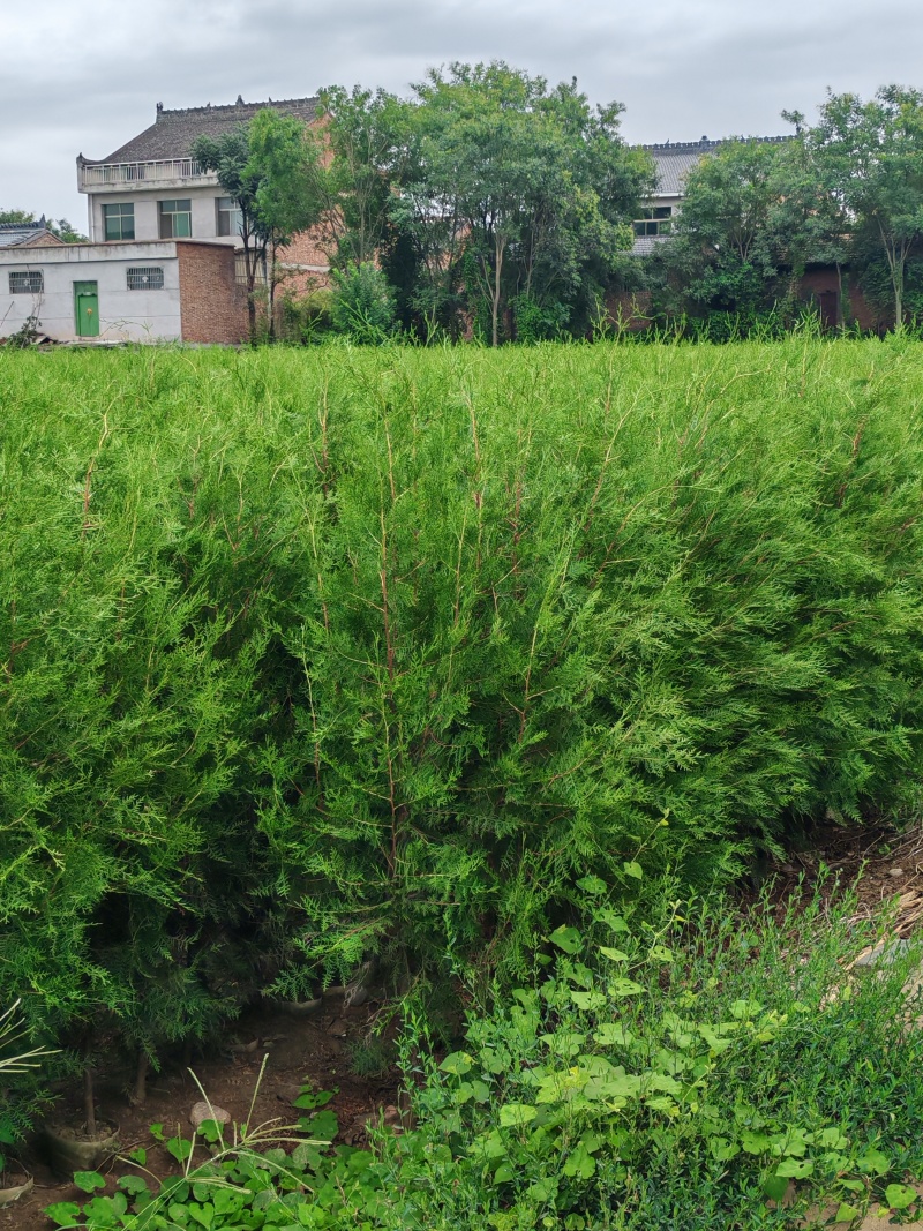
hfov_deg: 32.2
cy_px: 616
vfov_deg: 42.1
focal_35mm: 45
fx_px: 1600
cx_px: 462
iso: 50
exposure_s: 1/320
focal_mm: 5.52
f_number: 1.95
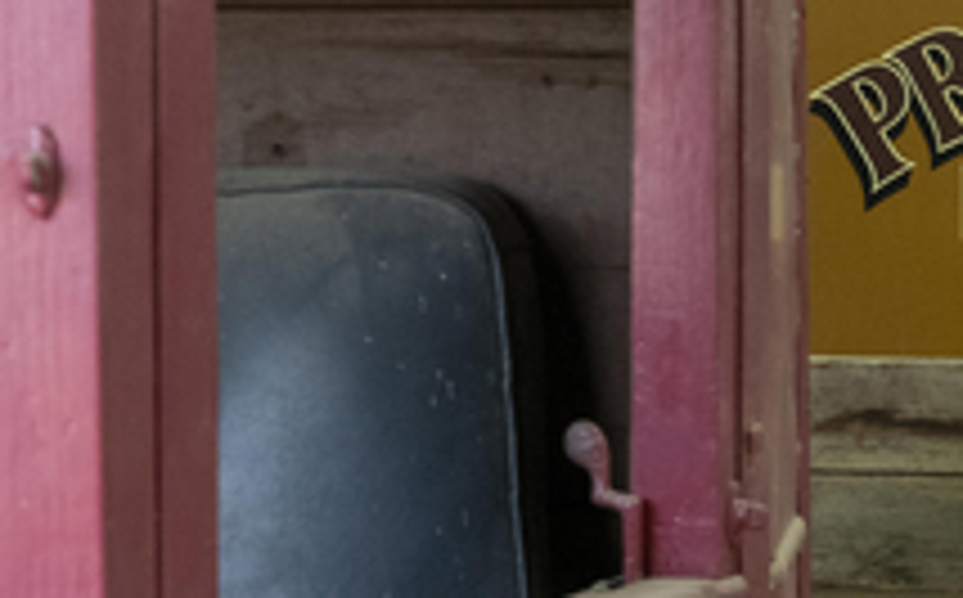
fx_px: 5005
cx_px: 922
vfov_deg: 6.8
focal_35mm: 191
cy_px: 472
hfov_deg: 10.9
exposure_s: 1/100
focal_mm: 50
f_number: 14
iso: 2500
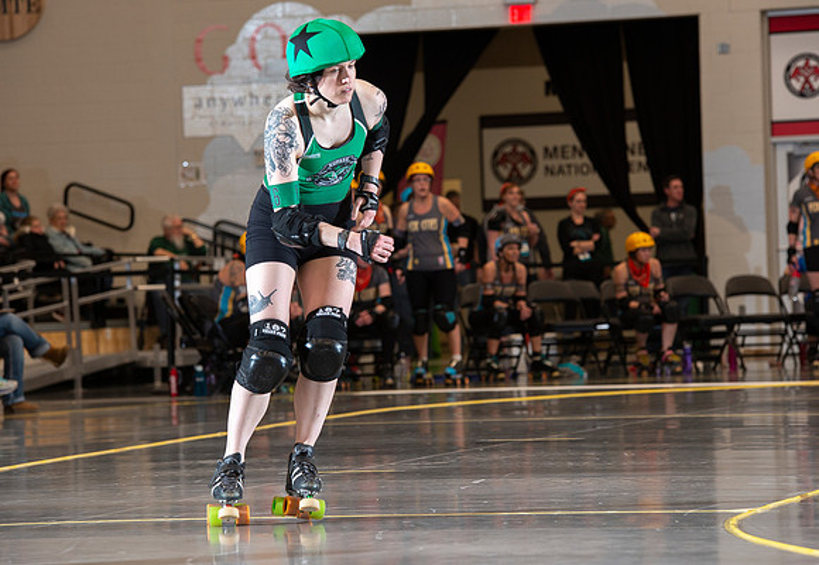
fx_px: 4165
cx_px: 410
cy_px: 253
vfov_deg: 7.8
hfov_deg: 11.2
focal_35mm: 181
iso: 640
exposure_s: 1/160
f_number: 5.6
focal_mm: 160
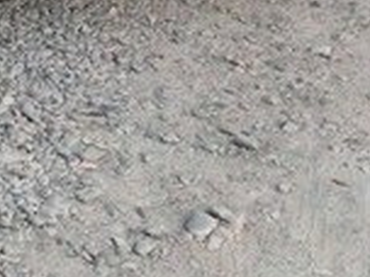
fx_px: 1528
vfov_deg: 9.8
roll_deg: -0.3
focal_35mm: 143
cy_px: -234
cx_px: -263
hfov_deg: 12.7
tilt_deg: -9.9
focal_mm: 4.12
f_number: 2.4
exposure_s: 1/15
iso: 500
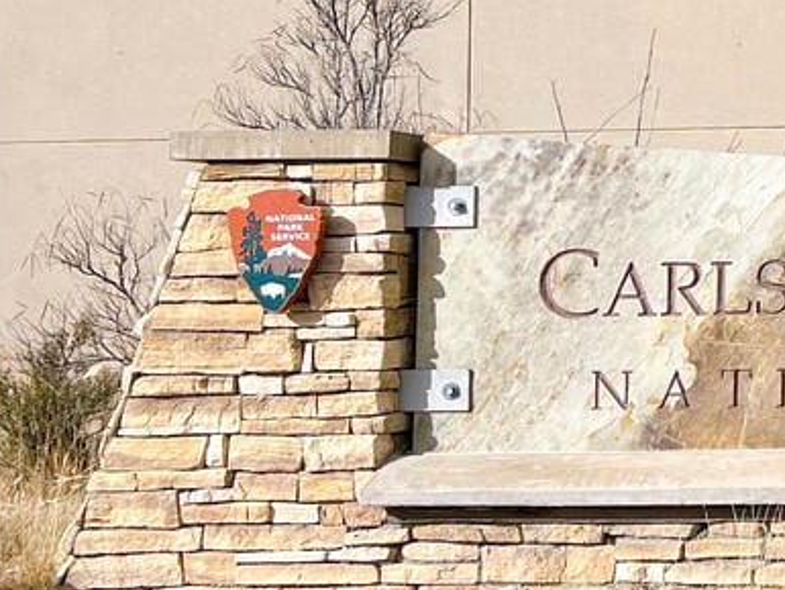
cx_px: 1203
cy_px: 131
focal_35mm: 81
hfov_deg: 20.4
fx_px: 1837
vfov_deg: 18.1
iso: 50
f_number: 1.5
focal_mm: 5.7
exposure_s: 1/5319
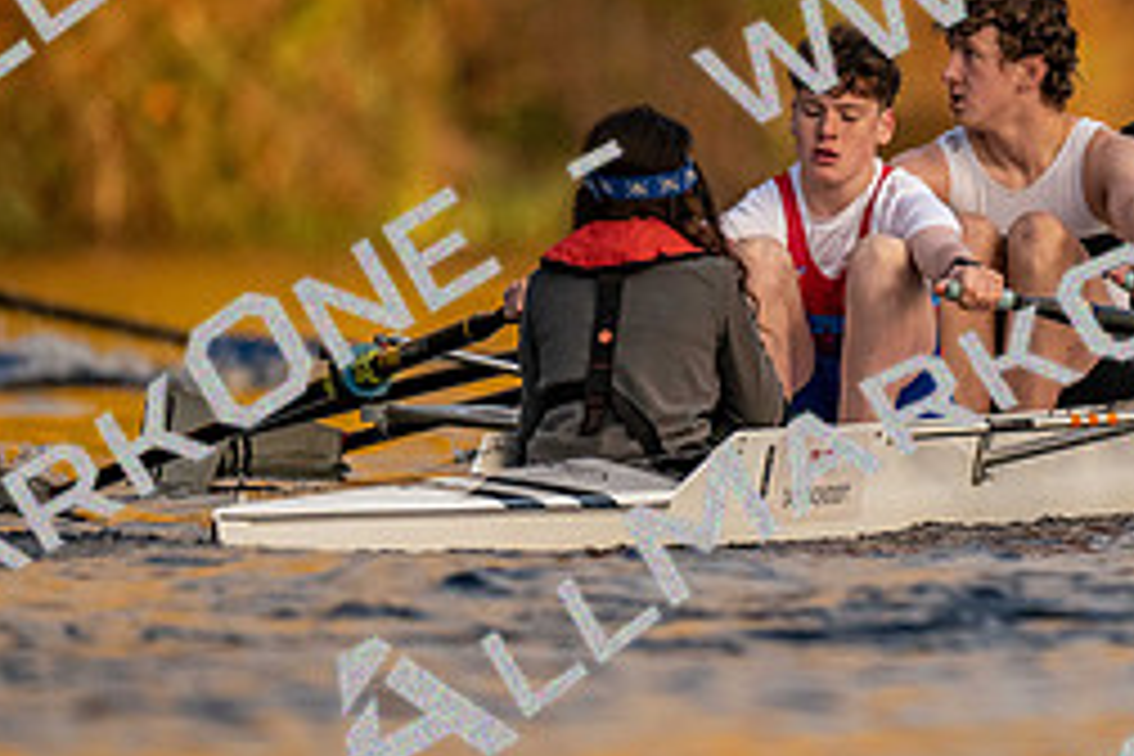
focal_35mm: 1382
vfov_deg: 1.0
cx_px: 1251
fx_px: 43530
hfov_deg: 1.5
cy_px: 137
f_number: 4
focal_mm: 600
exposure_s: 1/2500
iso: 2000
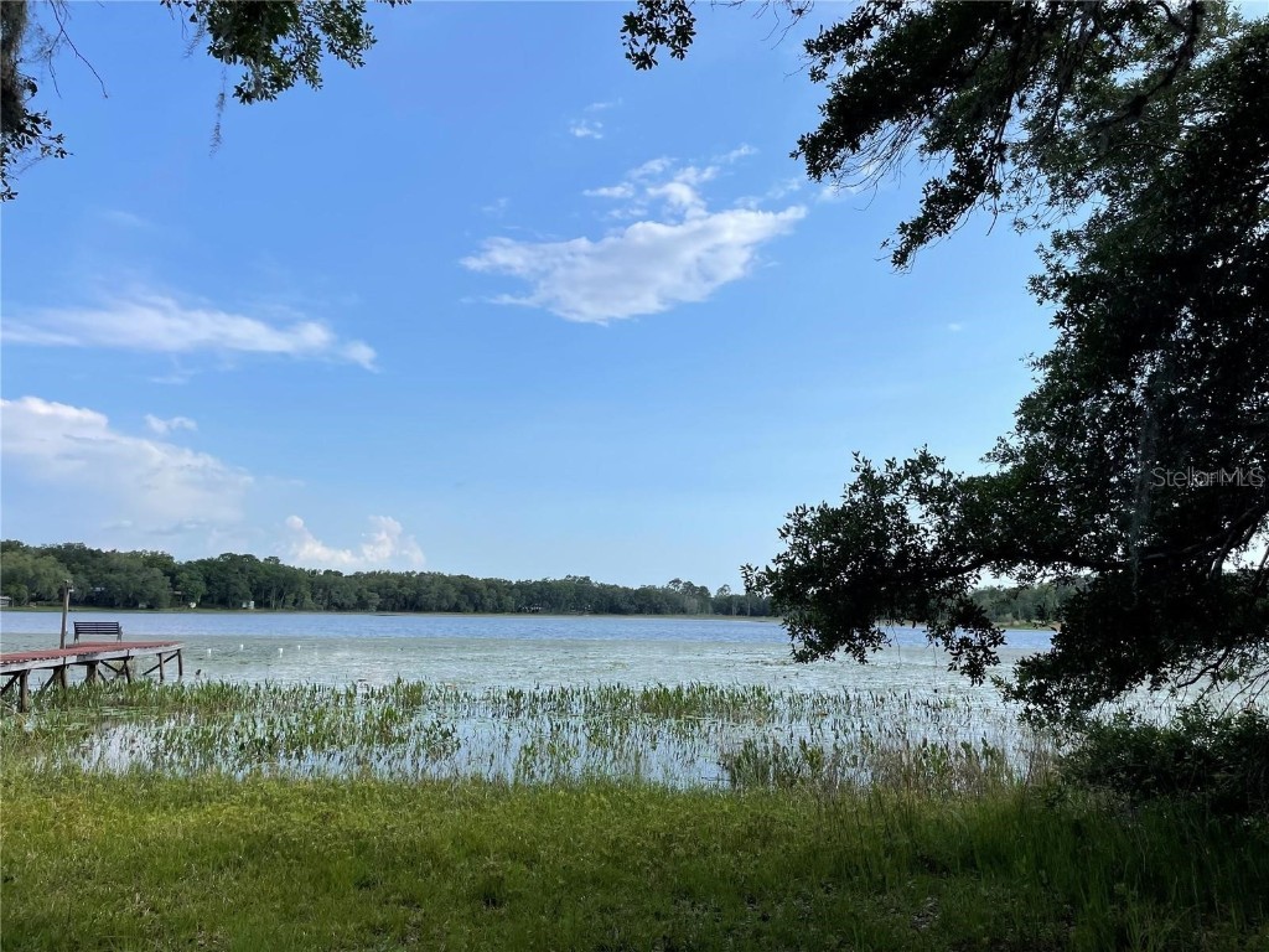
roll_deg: -1.1
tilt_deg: +8.6
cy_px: 476
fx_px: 953
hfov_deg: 67.3
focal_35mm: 26
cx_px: 634
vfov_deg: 53.1
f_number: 1.6
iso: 32
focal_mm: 4.2
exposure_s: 1/4292
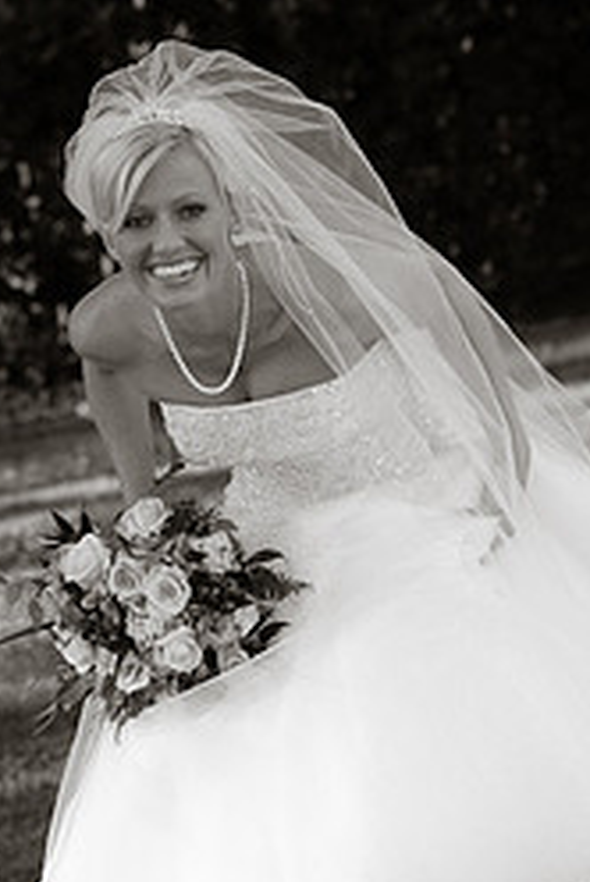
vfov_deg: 6.9
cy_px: 597
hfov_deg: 4.6
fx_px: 7329
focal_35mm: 299
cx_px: 391
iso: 200
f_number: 5.6
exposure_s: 1/125
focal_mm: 110
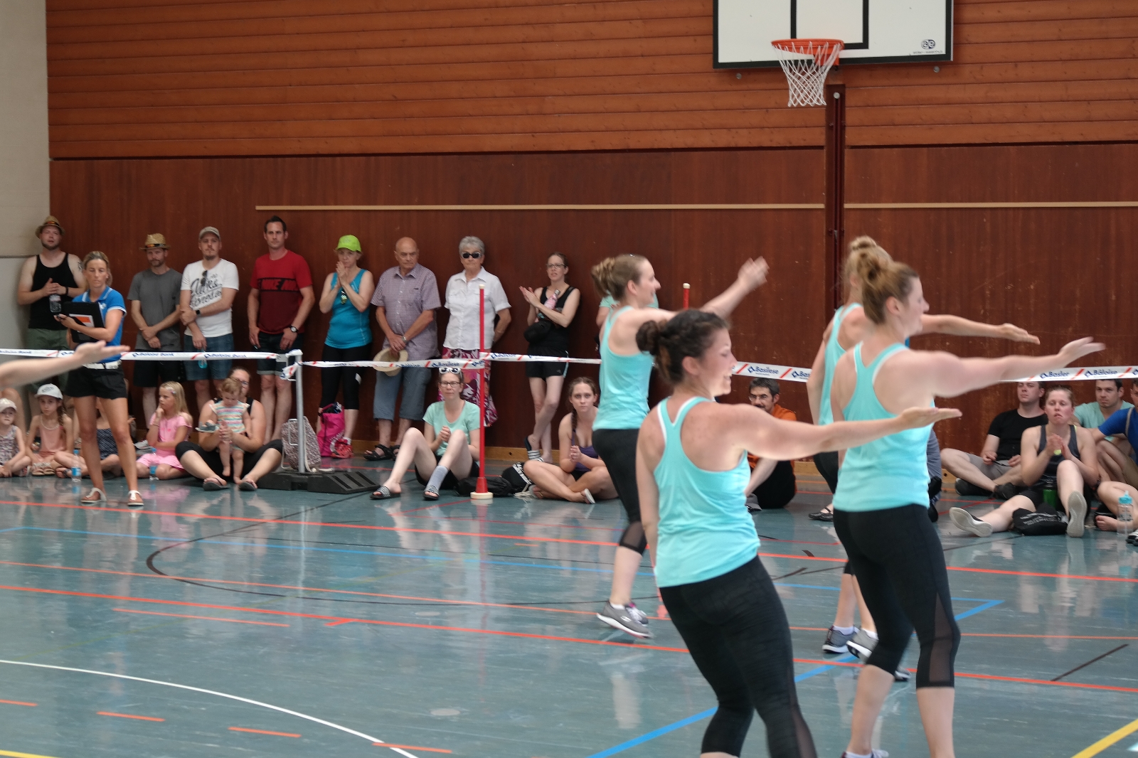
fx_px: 2433
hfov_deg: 26.3
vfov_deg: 17.7
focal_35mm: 77
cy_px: 379
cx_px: 569
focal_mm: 50
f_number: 4
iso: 400
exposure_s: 1/80
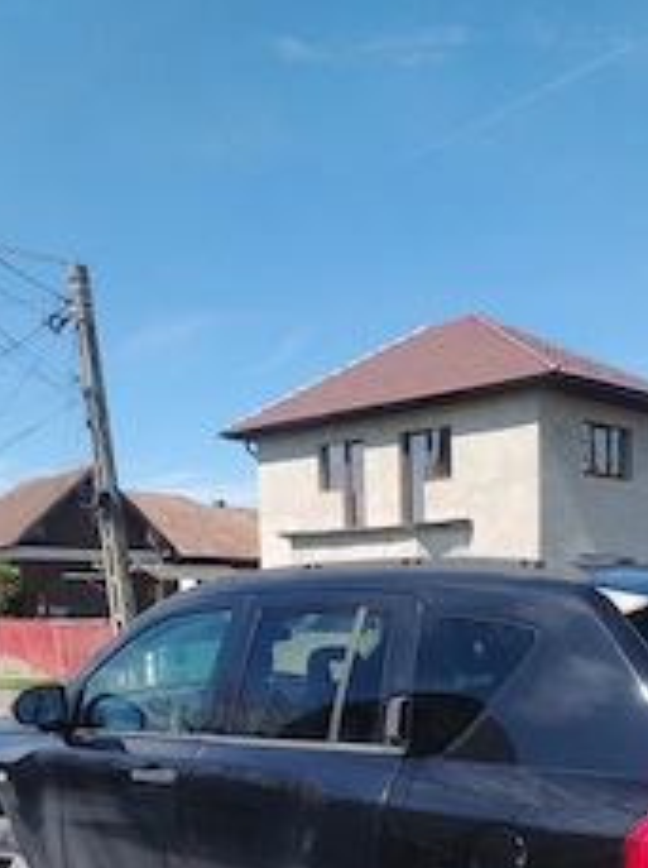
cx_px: 466
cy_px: 720
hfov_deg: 33.7
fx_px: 1051
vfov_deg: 42.4
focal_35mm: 42
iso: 100
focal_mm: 5.25
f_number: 1.75
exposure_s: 1/689
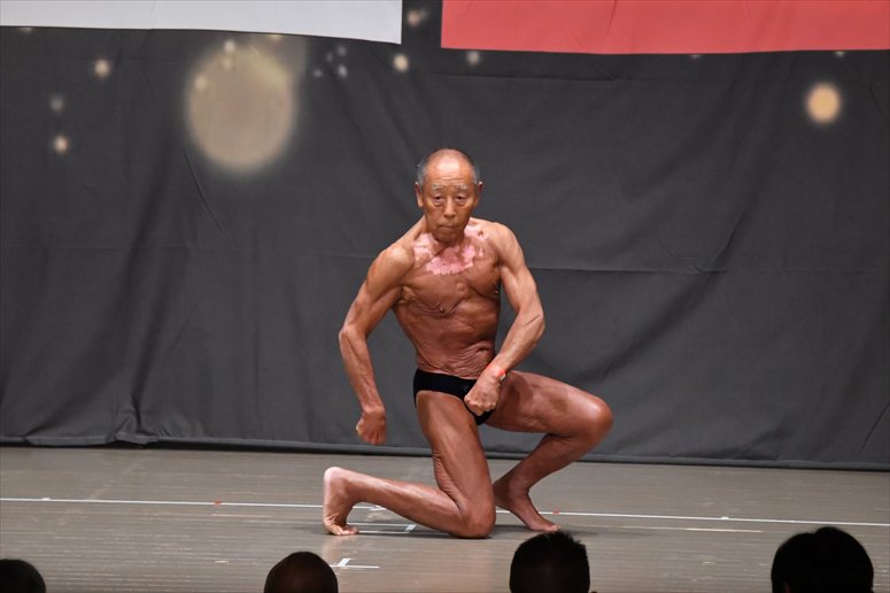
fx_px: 6301
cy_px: 296
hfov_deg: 8.1
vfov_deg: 5.4
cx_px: 445
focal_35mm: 255
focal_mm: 170
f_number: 5.6
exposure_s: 1/400
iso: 6400
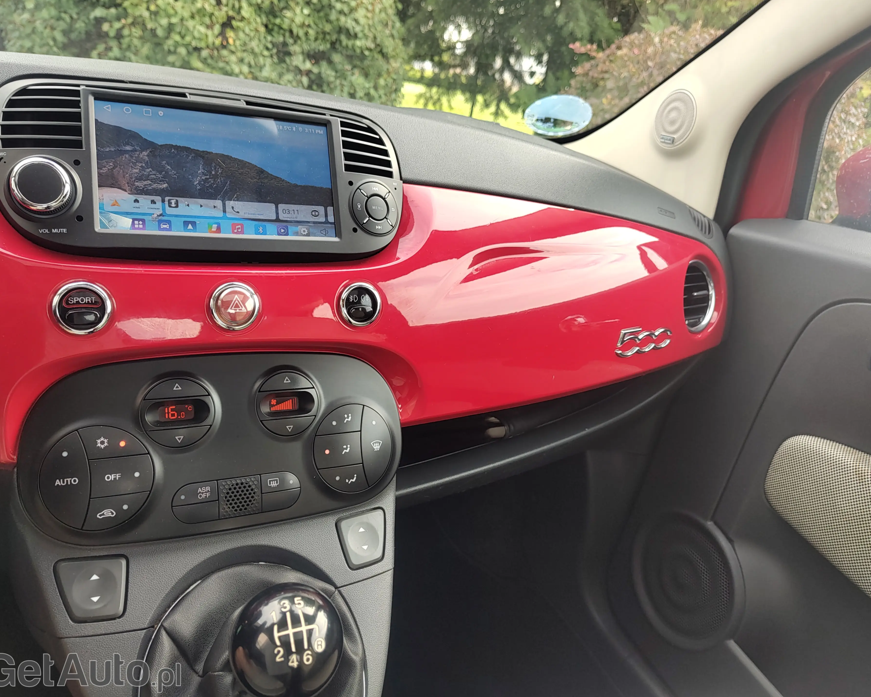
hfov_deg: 70.2
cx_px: 408
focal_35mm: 24
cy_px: 348
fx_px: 619
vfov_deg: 58.8
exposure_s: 1/128
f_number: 1.8
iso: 100
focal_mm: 5.56
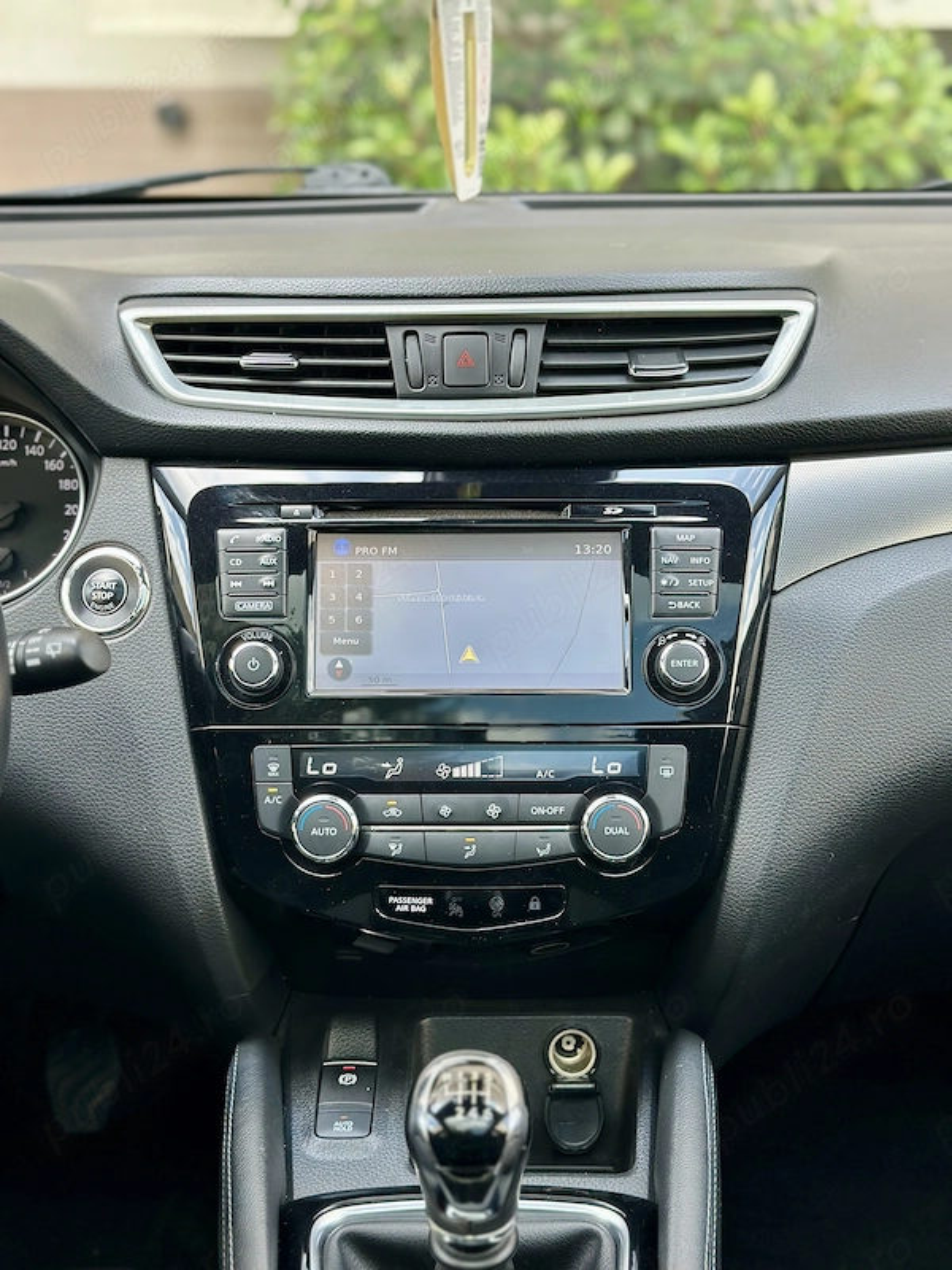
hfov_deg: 30.3
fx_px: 1760
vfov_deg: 39.7
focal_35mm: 48
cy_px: 635
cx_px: 476
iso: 64
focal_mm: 6.86
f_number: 1.78
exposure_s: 1/127
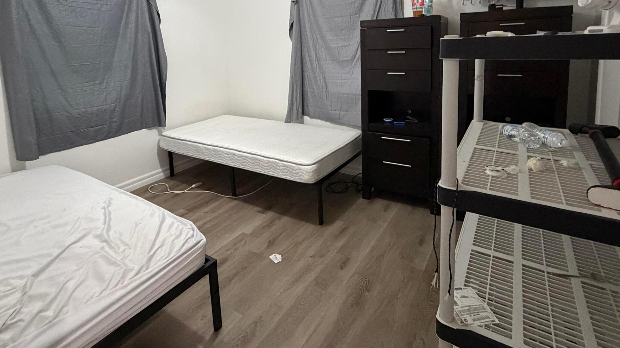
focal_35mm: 20
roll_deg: +2.5
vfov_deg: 52.8
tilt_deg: -4.2
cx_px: 308
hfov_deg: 86.6
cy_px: 78
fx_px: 329
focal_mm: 2.22
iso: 500
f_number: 2.2
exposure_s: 1/60
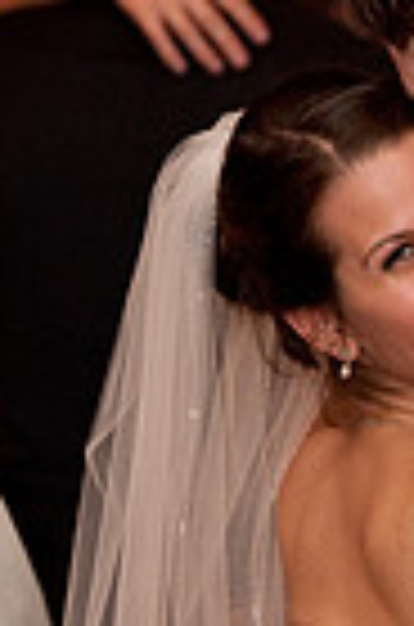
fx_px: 7298
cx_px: 569
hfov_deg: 3.2
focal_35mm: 421
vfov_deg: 4.9
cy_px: 437
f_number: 4
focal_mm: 130
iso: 1600
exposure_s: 1/60
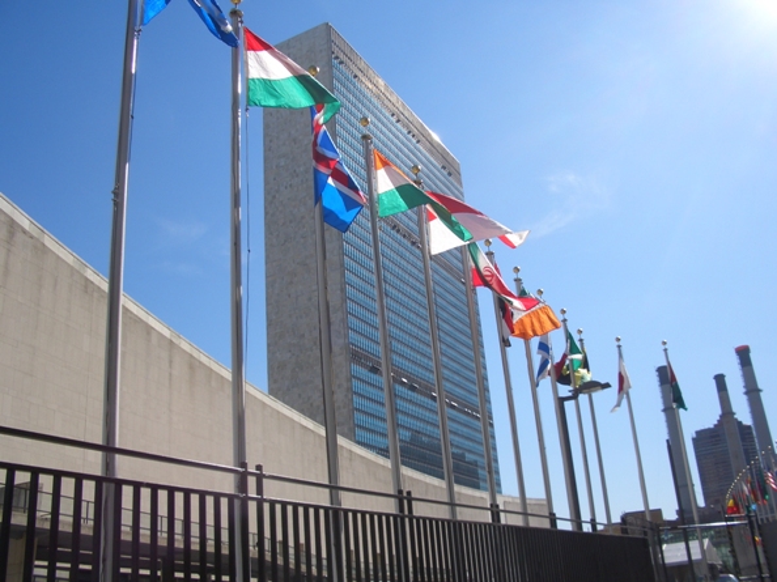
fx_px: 785
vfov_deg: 40.7
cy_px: 291
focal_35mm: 35
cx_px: 388
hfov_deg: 52.6
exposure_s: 1/500
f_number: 4.3
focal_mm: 5.8
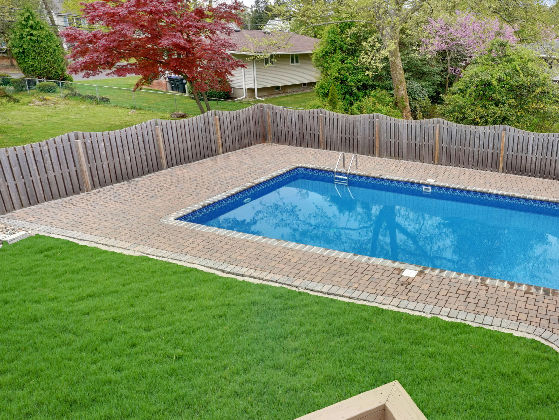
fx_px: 436
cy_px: 190
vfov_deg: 51.3
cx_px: 464
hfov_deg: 59.1
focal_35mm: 27
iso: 400
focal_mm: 16
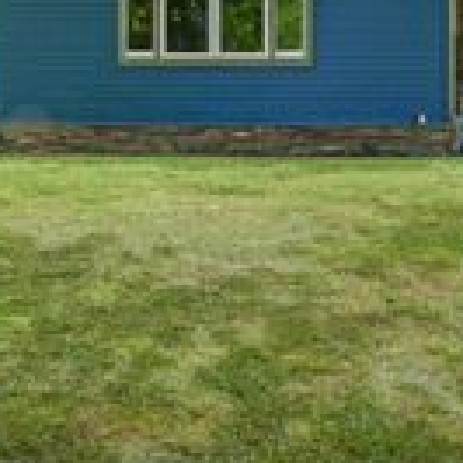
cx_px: 101
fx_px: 726
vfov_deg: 31.5
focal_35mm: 48
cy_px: -40
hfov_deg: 34.4
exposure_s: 1/250
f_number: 8
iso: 140
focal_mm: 10
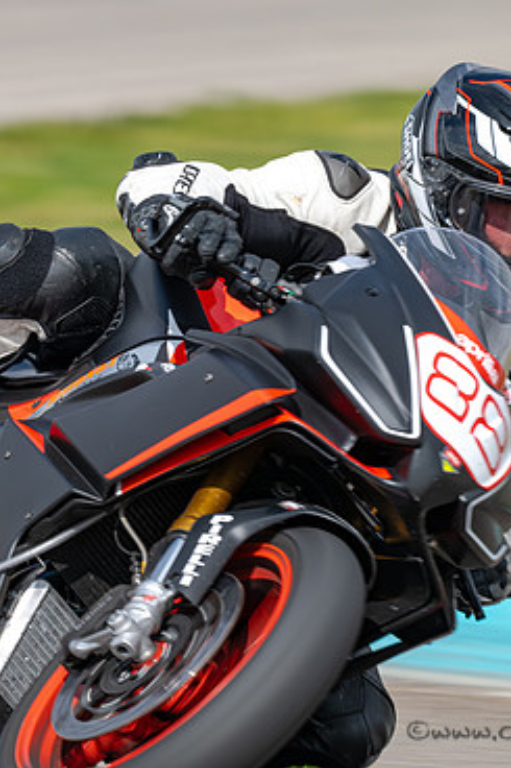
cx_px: 121
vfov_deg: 2.2
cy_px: 370
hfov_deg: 1.5
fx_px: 20159
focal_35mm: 946
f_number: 16
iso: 160
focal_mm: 600
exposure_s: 1/160
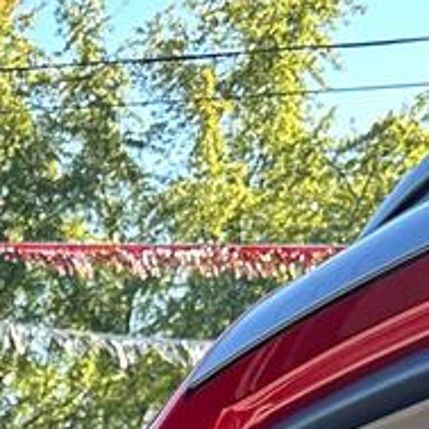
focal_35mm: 144
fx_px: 2019
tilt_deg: -12.5
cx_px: -306
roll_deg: -1.5
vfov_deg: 10.3
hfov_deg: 11.4
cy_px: 1069
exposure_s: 1/428
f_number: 1.78
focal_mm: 6.86
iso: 80
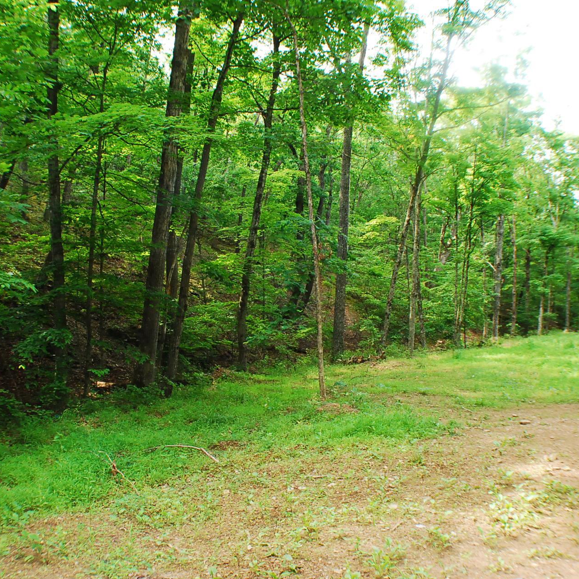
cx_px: 276
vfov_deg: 42.8
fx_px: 738
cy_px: 295
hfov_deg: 42.8
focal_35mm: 39
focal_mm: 20
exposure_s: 1/160
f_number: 8
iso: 1000
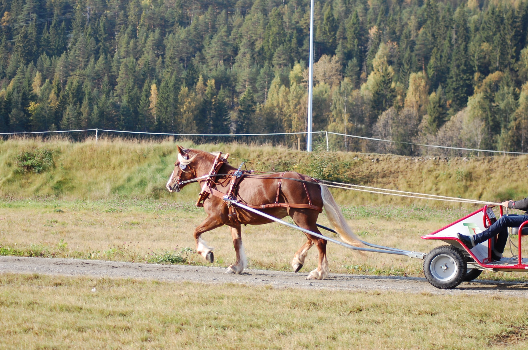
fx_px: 1537
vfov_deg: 13.0
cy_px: 175
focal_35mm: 105
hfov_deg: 19.5
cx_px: 264
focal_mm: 70
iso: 400
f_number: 5
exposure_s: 1/400
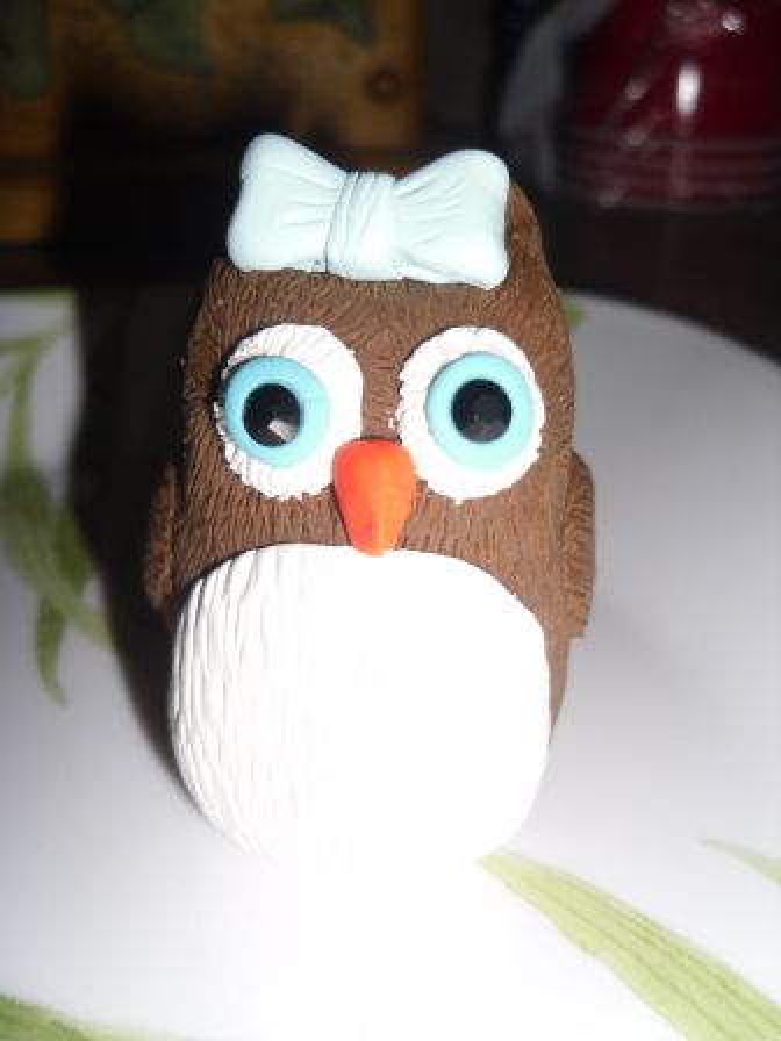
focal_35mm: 34
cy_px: 520
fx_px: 1023
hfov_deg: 41.8
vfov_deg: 54.0
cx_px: 390
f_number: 8.1
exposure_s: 1/45
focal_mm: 6
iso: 80
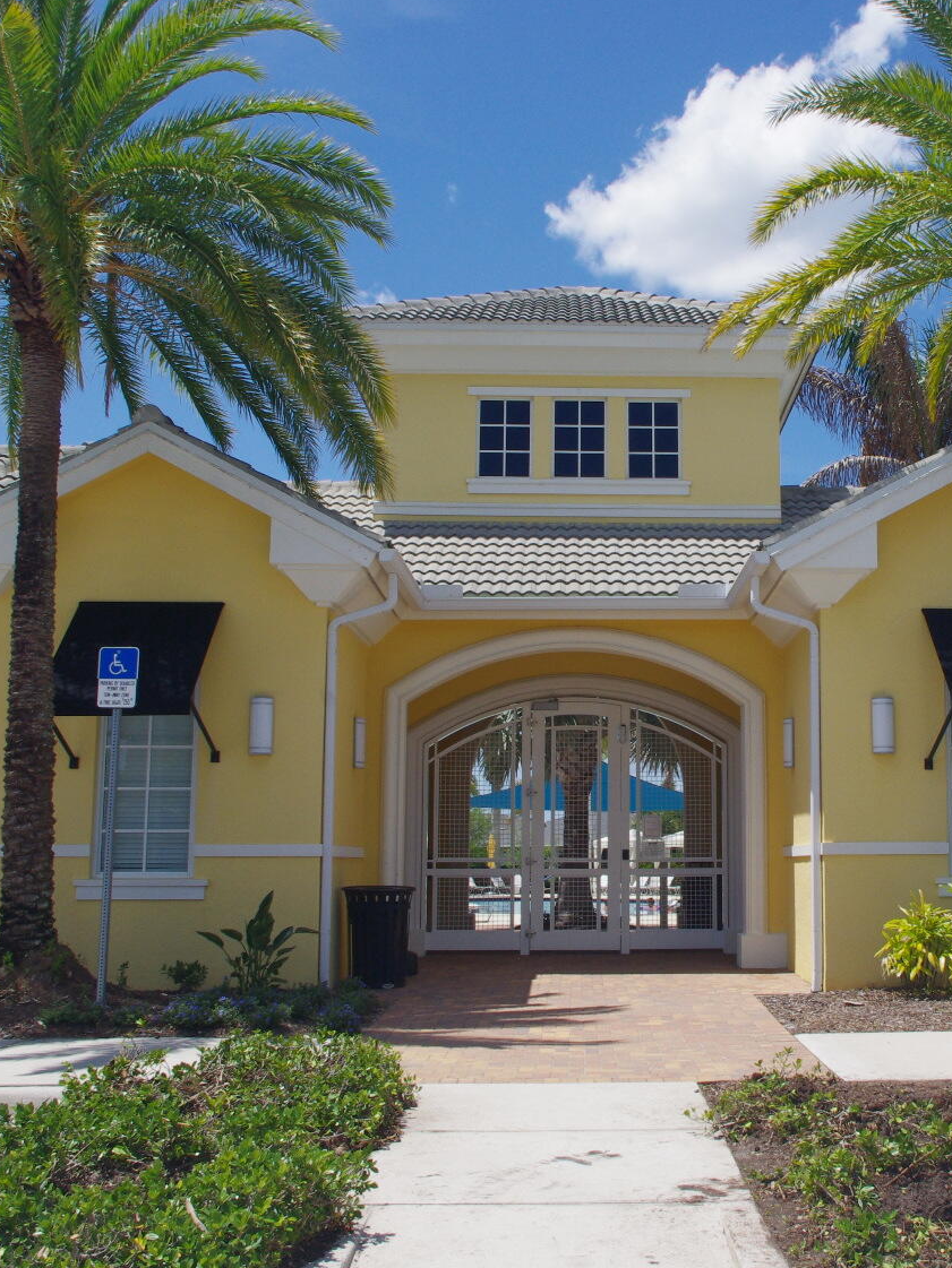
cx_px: 675
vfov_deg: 46.8
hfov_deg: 35.4
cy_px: 635
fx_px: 1466
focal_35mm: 40
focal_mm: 18
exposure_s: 1/400
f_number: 11
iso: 400
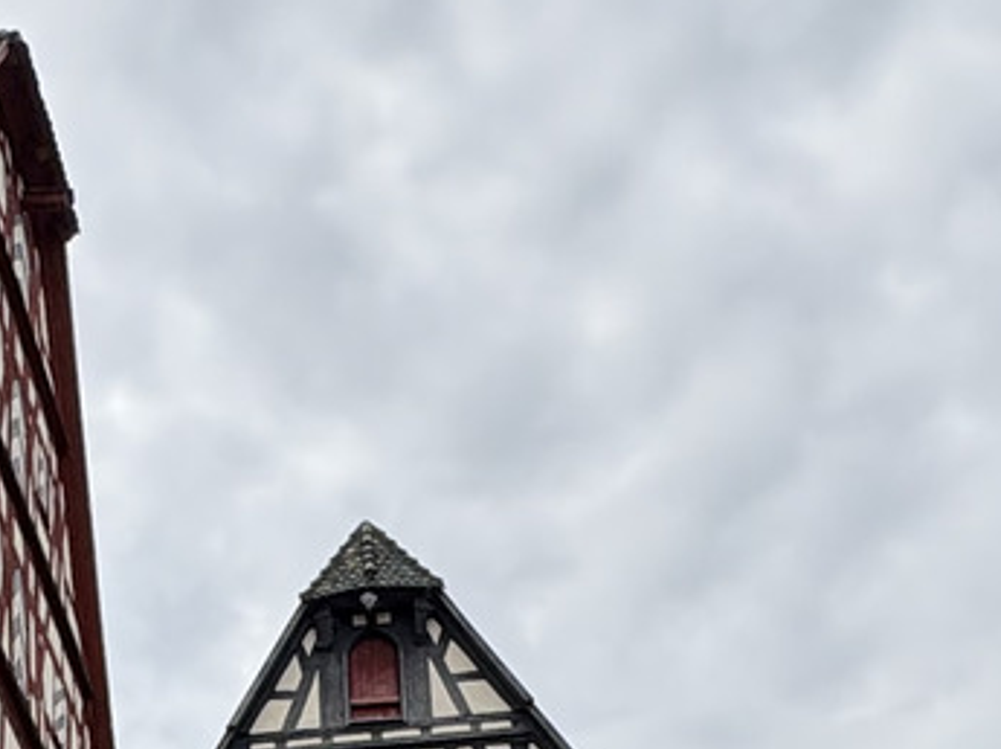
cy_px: 1074
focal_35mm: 65
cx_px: 125
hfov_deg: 28.8
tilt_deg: +20.4
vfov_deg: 19.9
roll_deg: +0.3
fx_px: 1878
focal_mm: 2.22
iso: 50
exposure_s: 1/1346
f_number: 2.2
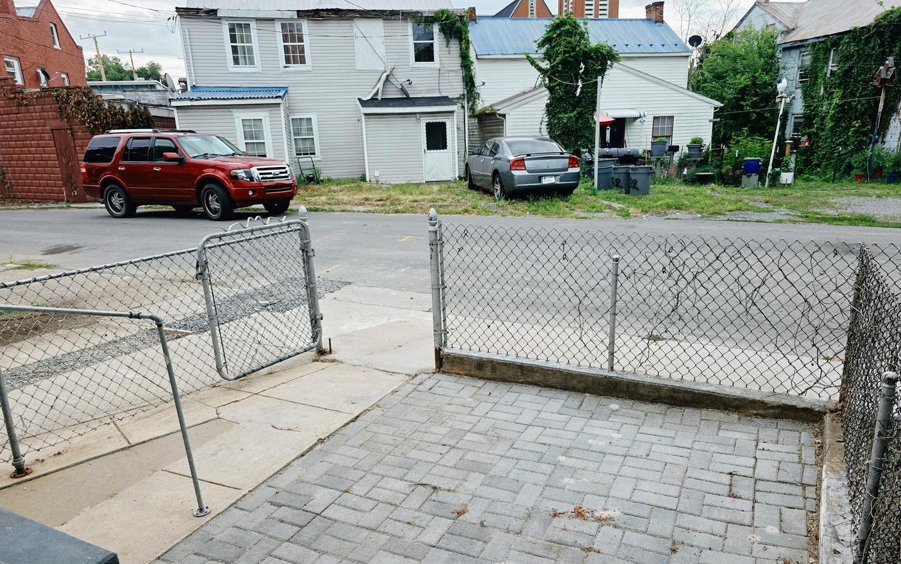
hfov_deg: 72.5
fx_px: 614
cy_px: 331
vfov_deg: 49.1
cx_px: 458
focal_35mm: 25
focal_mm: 6.3
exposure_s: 1/1472
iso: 80
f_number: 1.7
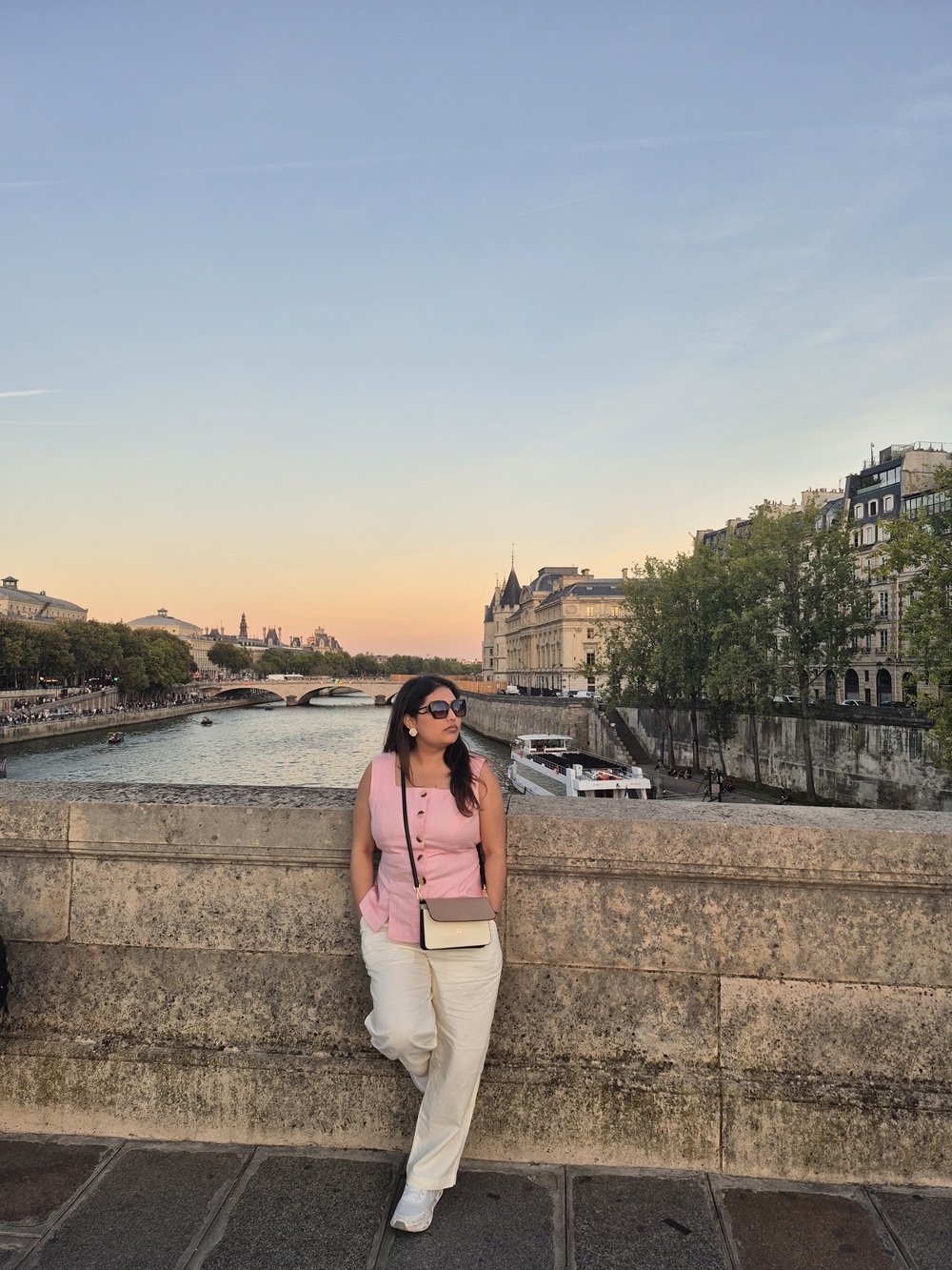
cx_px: 476
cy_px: 635
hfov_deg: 58.9
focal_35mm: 23
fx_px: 843
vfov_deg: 73.9
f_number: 1.8
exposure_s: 1/180
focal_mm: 5.4
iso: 40
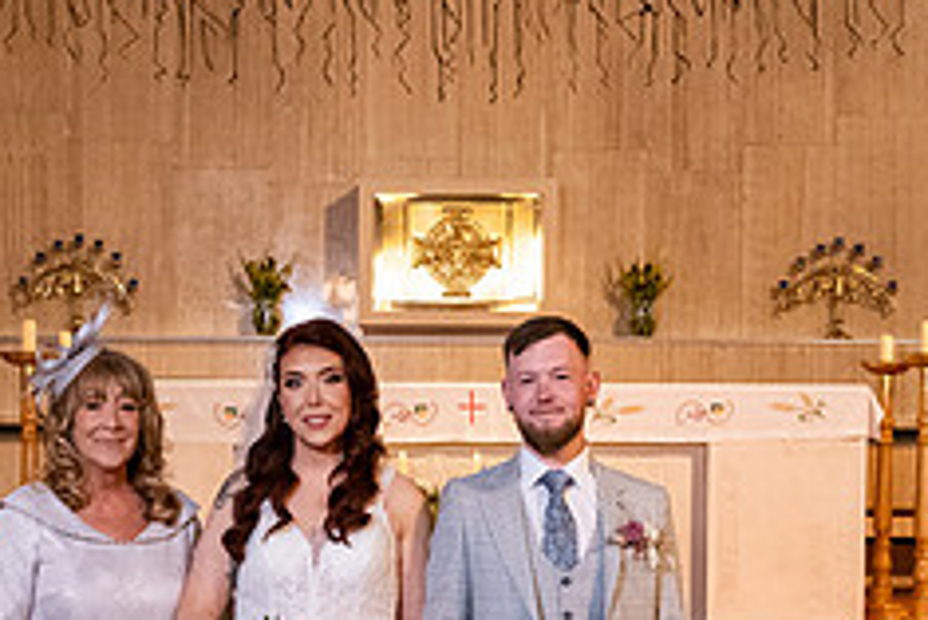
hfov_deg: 22.8
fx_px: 2296
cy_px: 582
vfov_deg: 15.2
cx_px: 407
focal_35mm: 89
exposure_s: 1/160
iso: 2000
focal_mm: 36
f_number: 5
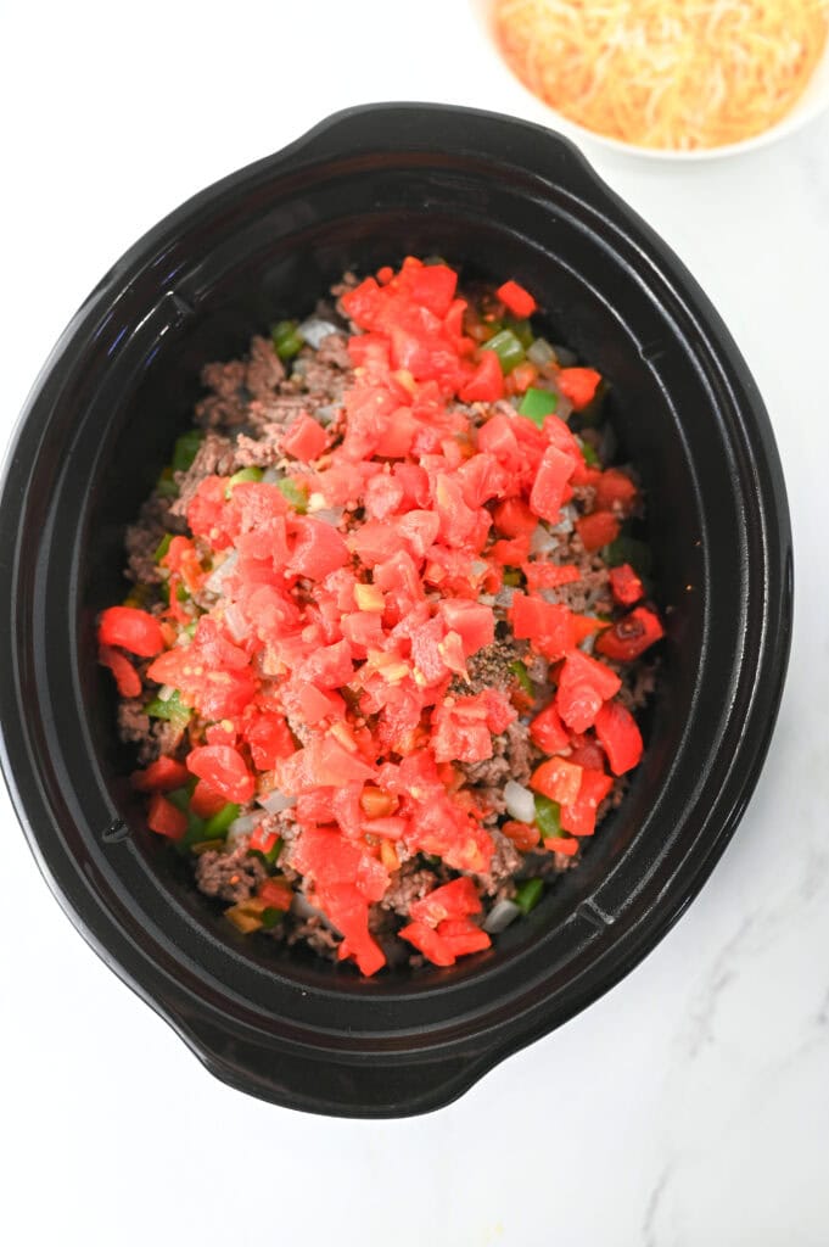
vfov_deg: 39.6
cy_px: 624
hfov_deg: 26.9
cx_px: 414
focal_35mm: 50
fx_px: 1730
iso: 900
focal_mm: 50
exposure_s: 1/100
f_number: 4
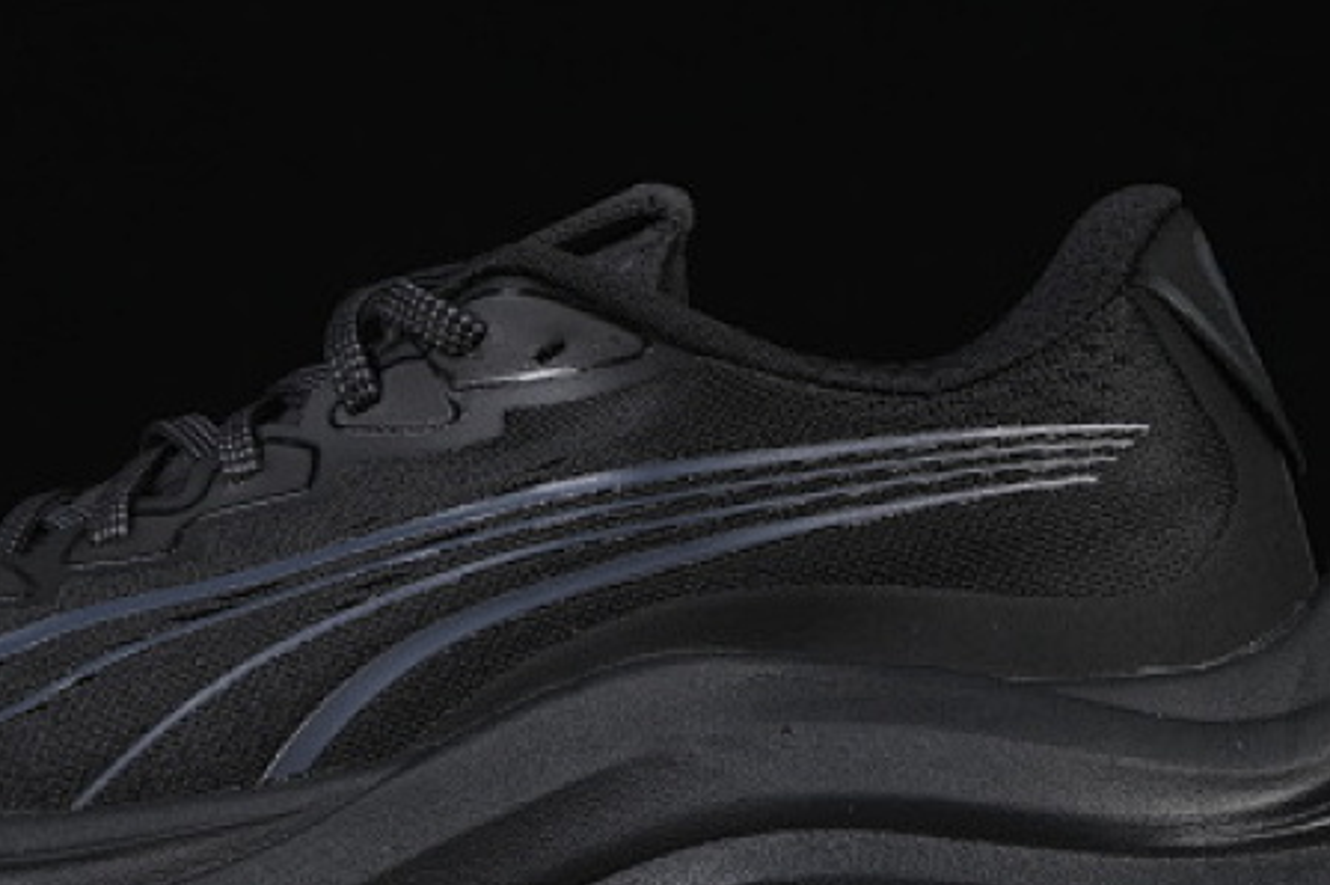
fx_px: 6682
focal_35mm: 181
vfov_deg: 7.6
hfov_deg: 11.3
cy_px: 511
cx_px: 380
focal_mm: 50
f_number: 6.3
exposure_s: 1/60
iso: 160
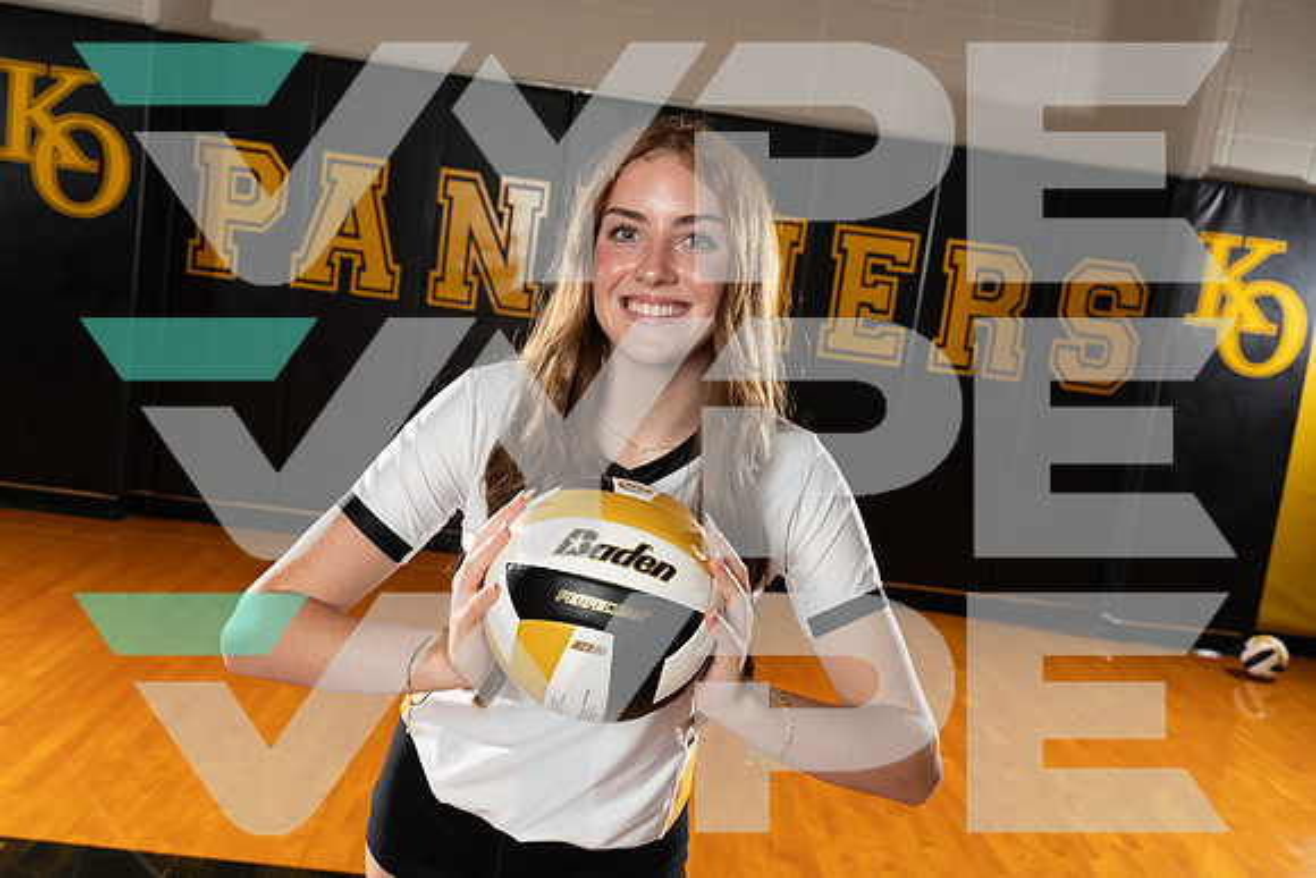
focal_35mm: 34
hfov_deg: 55.8
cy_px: 439
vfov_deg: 38.9
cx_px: 658
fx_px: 1243
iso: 1000
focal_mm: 34
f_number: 8
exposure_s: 1/250
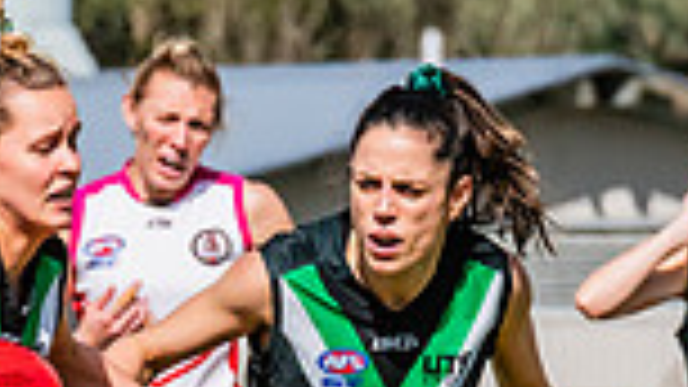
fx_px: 33452
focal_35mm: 1834
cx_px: 59
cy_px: 653
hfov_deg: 1.2
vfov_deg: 0.7
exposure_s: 1/1250
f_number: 14
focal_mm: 380
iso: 800
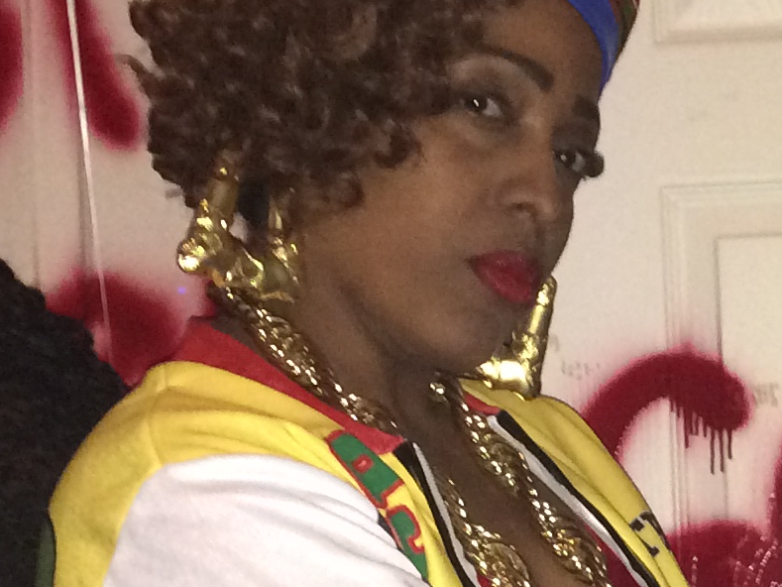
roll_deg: +1.8
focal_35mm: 120
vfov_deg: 12.0
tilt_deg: -5.2
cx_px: 954
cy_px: 772
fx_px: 2711
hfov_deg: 15.8
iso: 250
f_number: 2.2
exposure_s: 1/16
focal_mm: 4.15
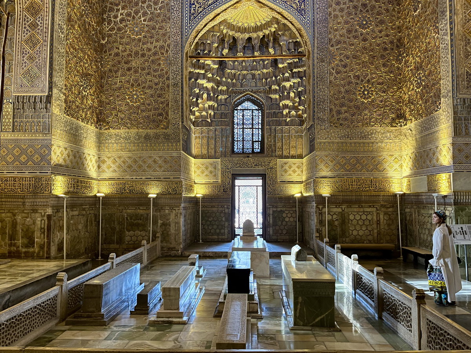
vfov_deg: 53.1
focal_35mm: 26
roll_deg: -0.3
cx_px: 236
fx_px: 354
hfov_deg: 67.3
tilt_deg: +4.3
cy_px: 176
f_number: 1.6
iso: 500
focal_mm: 5.1
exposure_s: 1/52
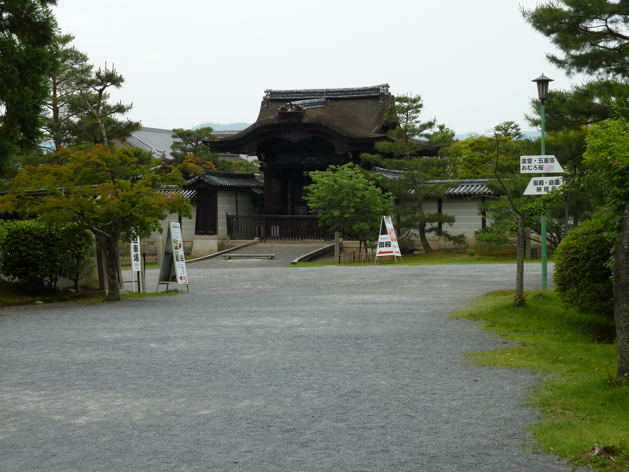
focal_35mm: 78
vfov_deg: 18.9
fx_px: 1417
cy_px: 236
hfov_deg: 25.0
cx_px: 314
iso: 80
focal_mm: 12.8
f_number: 4.2
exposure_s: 1/125
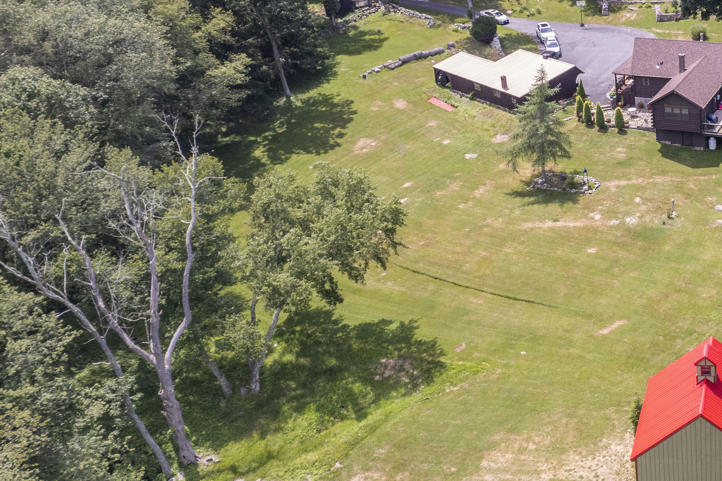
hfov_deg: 38.3
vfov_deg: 29.5
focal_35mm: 45
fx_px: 902
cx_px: 735
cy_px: 142
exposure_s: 1/25
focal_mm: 8.38
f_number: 2.8
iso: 100
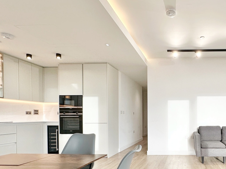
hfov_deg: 65.0
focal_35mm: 24
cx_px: 182
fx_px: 157
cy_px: 118
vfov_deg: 55.1
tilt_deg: +0.3
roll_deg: +1.3
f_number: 2.2
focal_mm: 2.22
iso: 40
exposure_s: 1/147
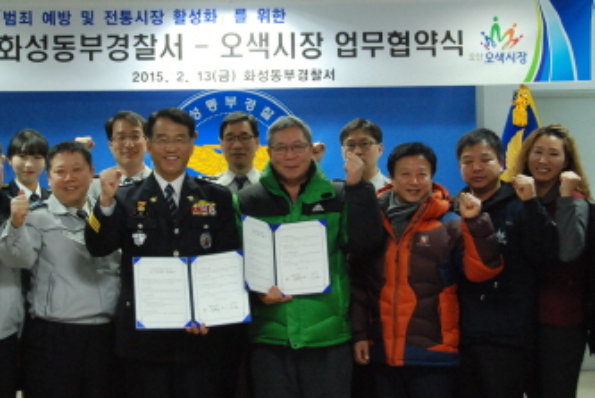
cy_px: 148
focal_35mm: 70
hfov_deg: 28.8
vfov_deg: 19.5
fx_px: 1154
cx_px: 241
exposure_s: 1/80
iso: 1600
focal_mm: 31
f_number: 4.5
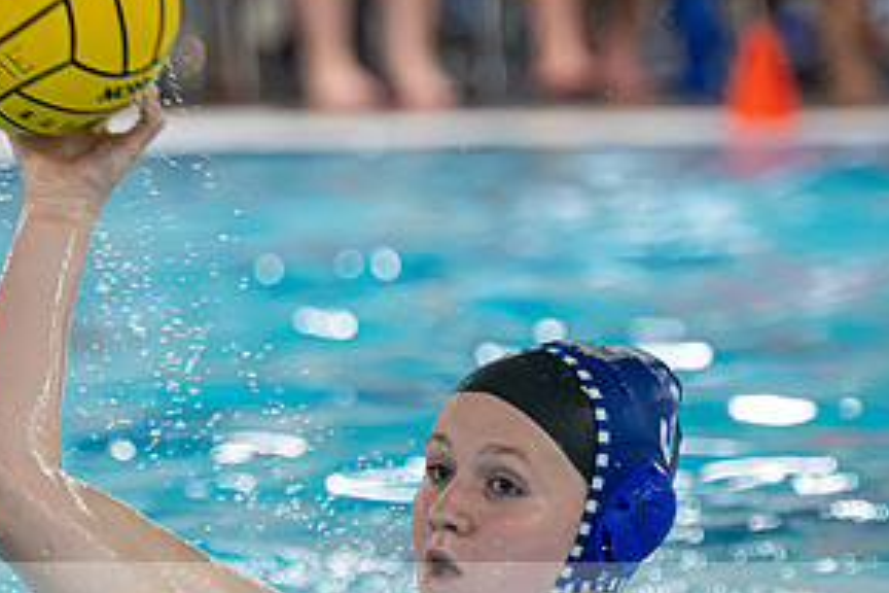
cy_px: 302
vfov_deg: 2.1
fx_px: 16346
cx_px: 92
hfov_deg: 3.1
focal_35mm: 662
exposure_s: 1/1000
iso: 12800
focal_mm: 220
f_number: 4
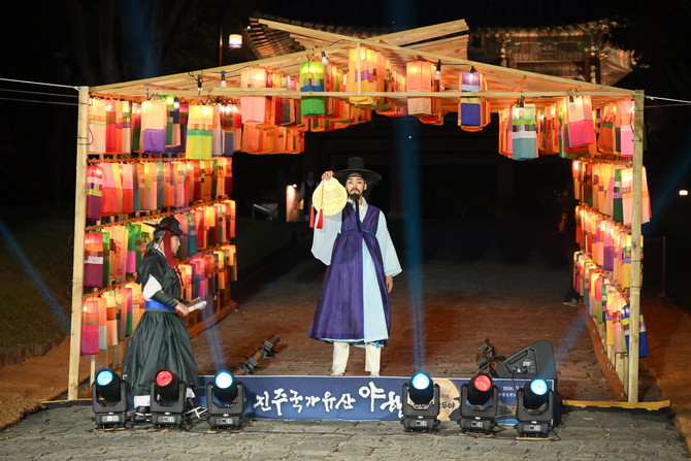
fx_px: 2784
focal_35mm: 145
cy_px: 230
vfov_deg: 9.5
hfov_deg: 14.2
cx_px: 346
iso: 4000
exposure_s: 1/250
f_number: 6.3
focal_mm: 145
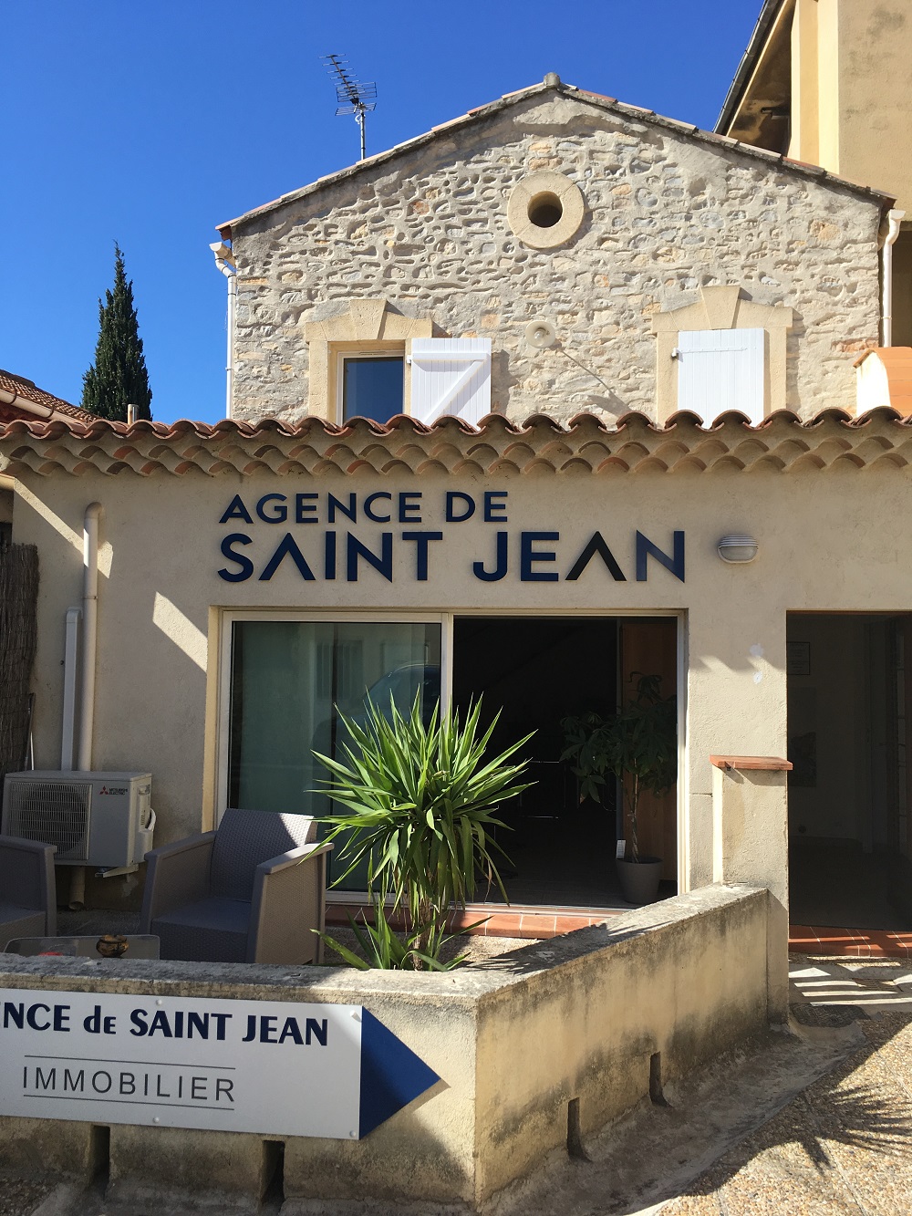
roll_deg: -0.3
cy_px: 608
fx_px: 1019
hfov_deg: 48.2
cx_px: 456
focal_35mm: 29
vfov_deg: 61.7
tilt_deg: +4.3
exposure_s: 1/1166
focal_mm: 4.15
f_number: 2.2
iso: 25
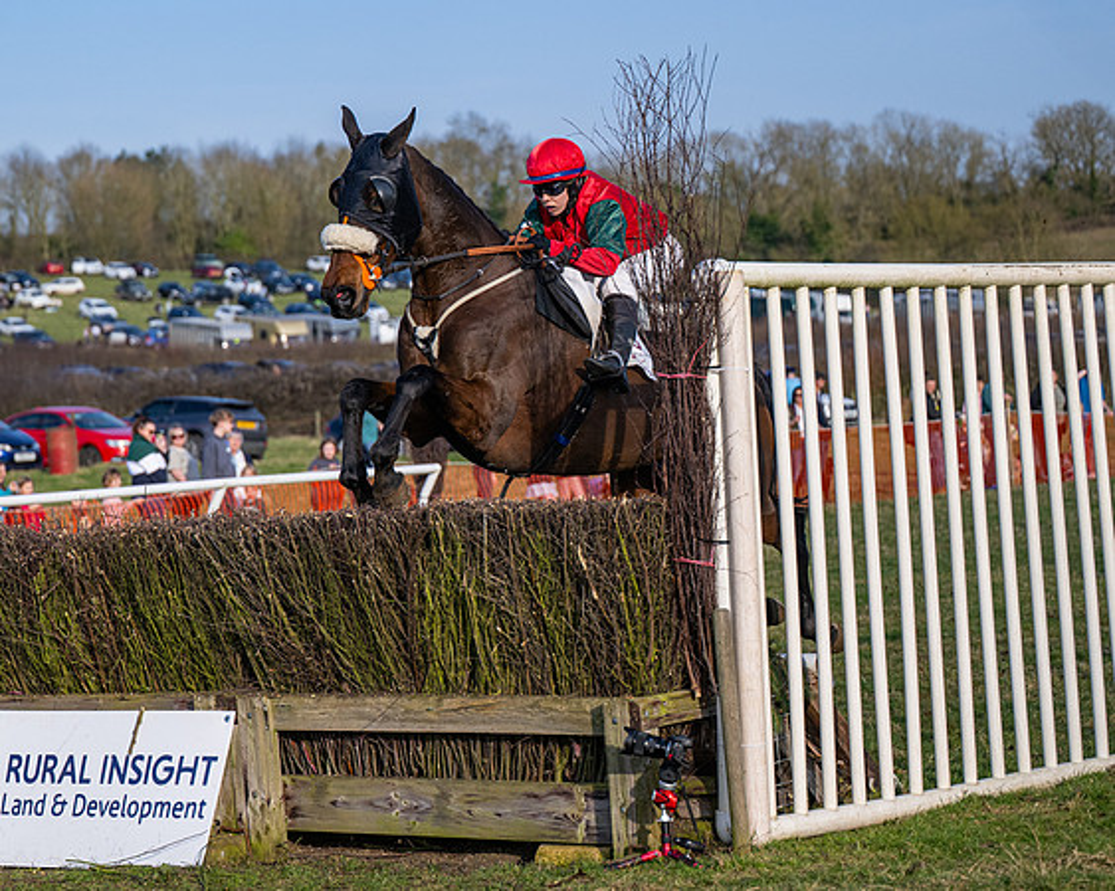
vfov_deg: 15.9
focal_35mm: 97
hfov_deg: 19.7
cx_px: 403
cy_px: 388
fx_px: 3197
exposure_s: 1/6400
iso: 400
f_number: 2.8
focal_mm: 70
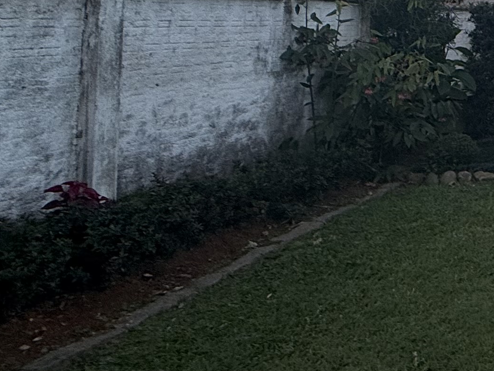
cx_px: 766
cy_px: -51
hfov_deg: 25.4
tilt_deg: +1.7
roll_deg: -0.8
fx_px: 771
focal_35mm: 54
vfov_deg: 24.9
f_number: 2.2
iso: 50
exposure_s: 1/312
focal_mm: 2.22
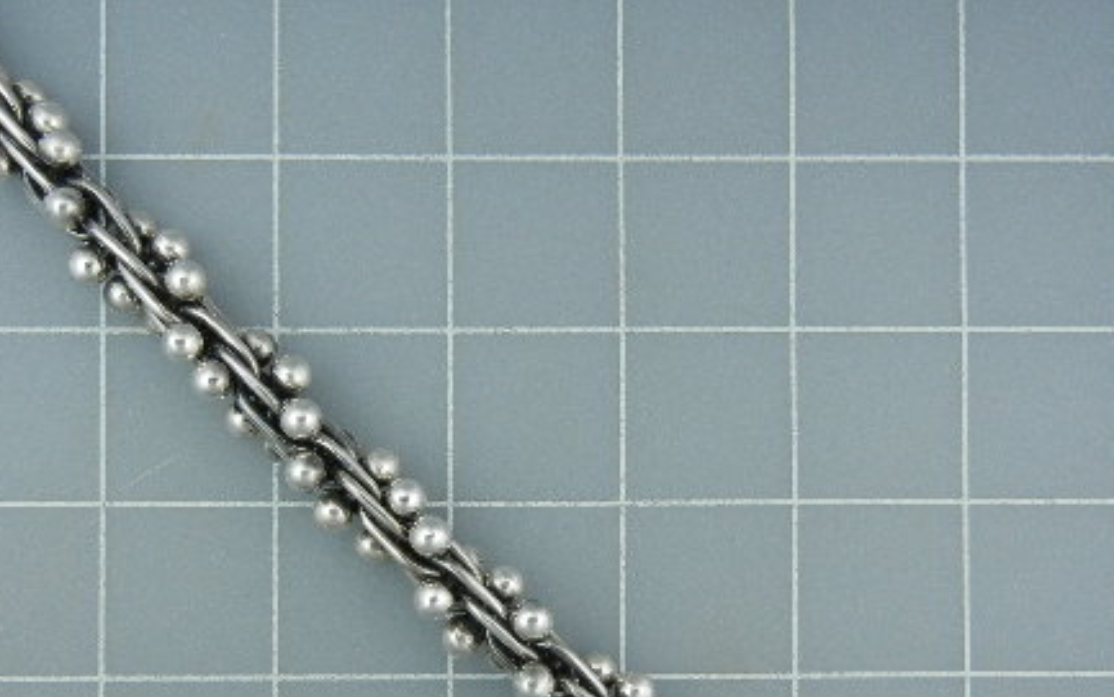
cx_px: 517
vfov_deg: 27.3
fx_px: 1427
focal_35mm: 47
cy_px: 466
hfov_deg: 42.6
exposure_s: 1/25.6
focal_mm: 5.4
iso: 400
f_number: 3.5
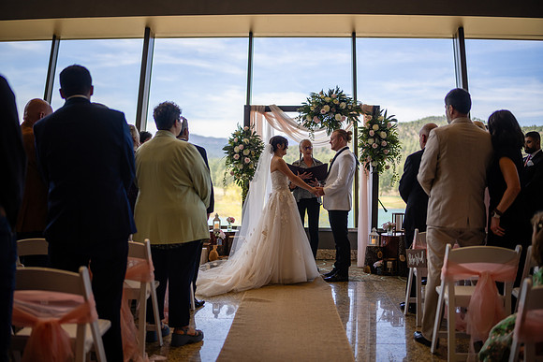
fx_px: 529
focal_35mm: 35
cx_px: 272
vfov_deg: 37.8
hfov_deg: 54.3
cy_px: 181
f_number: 1.4
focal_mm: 35
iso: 100
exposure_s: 1/1250
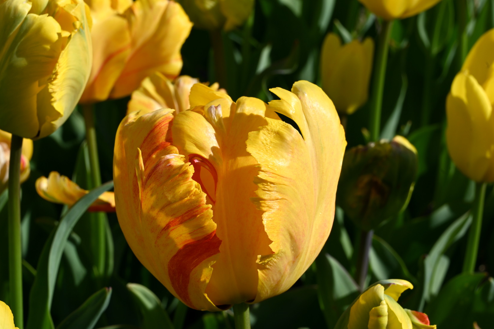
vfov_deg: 16.8
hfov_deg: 25.1
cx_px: 259
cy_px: 161
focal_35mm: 81
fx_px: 1111
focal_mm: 70
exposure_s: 1/125
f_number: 16
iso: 100
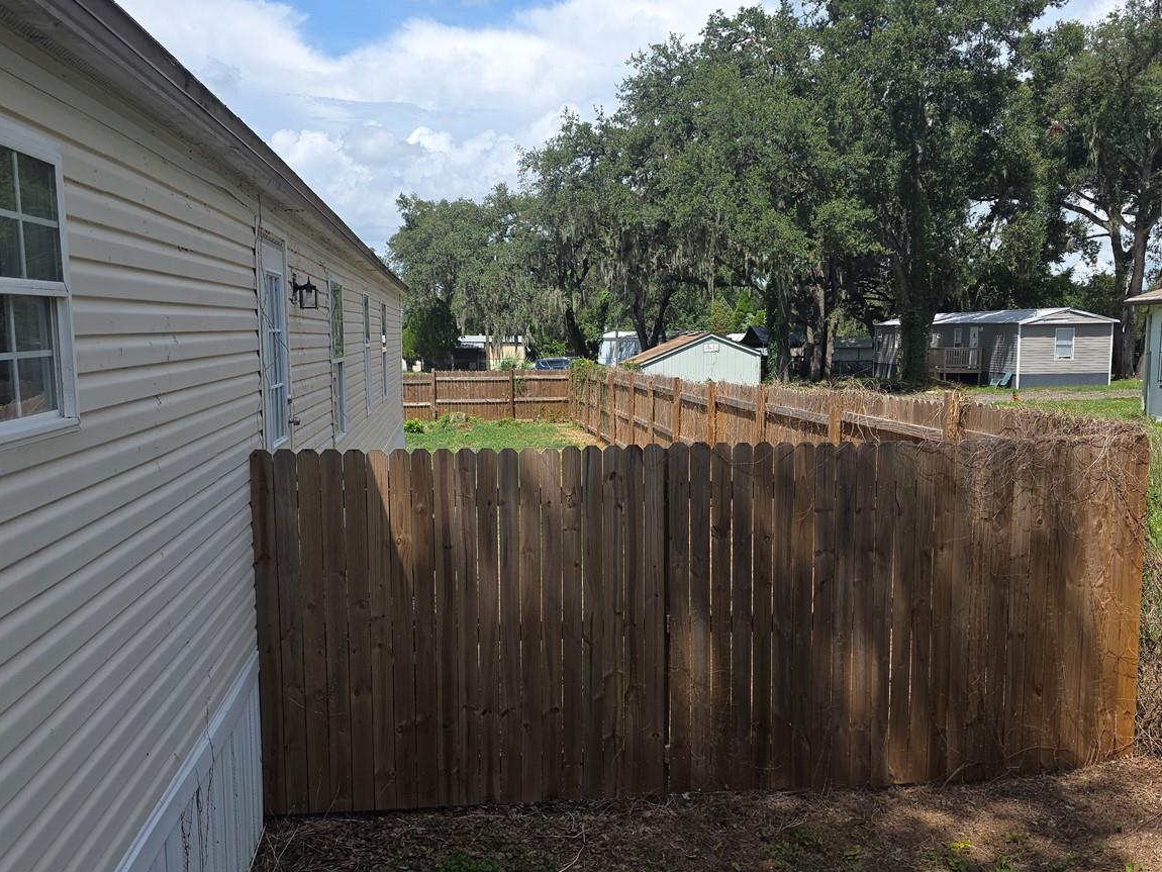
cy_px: 477
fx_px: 1074
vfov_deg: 44.1
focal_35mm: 32
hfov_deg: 56.8
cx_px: 613
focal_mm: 6.3
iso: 12
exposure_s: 1/730
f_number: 1.7
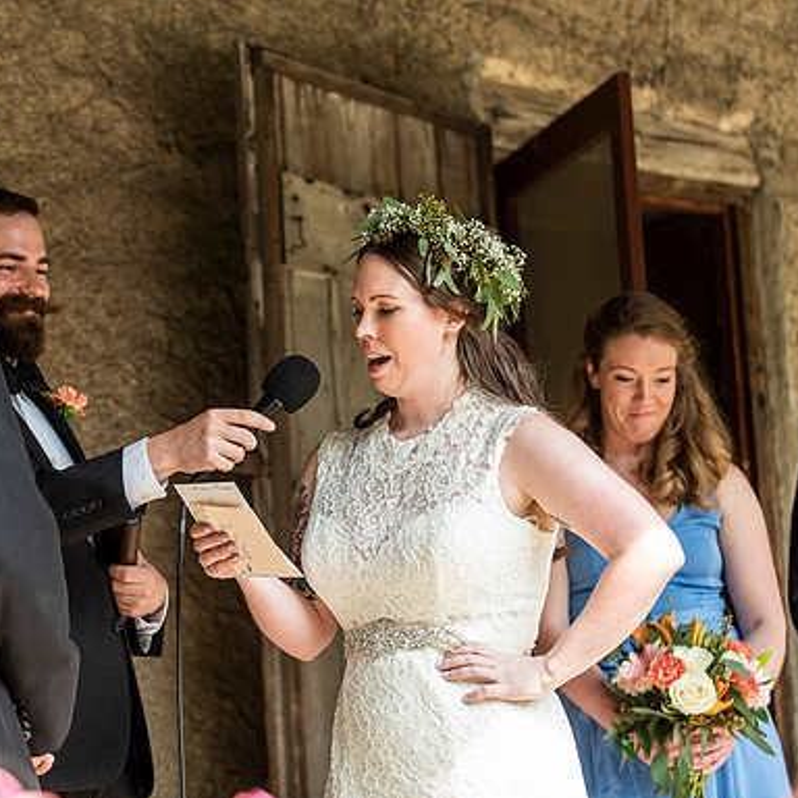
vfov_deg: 14.3
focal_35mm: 122
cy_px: 400
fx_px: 3182
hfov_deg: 14.3
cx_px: 322
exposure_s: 1/640
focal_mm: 95
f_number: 3.5
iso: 400
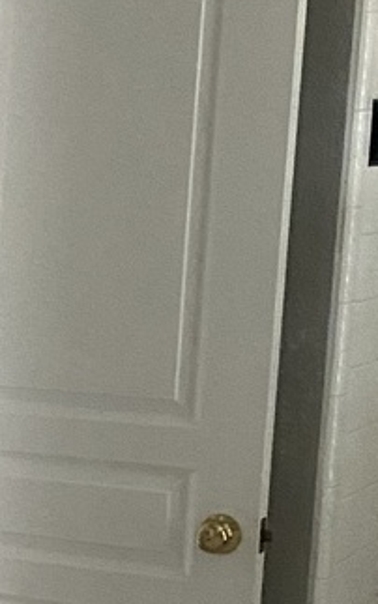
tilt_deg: -9.1
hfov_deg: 9.6
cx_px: -472
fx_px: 2026
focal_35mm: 123
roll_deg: +0.9
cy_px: 518
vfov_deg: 16.8
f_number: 1.8
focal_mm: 4.25
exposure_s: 1/40
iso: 500
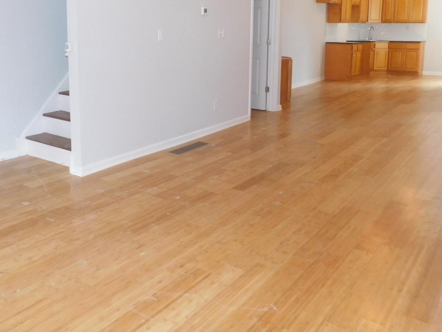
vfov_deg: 38.9
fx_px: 460
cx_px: 157
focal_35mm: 36
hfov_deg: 50.7
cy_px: 93
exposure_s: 1/30
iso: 200
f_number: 3
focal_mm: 4
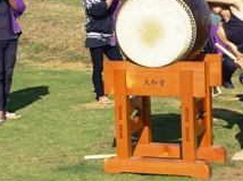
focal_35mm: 111
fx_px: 778
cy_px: 22
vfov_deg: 13.2
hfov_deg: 17.7
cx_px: 101
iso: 100
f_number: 8
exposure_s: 1/200
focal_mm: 6
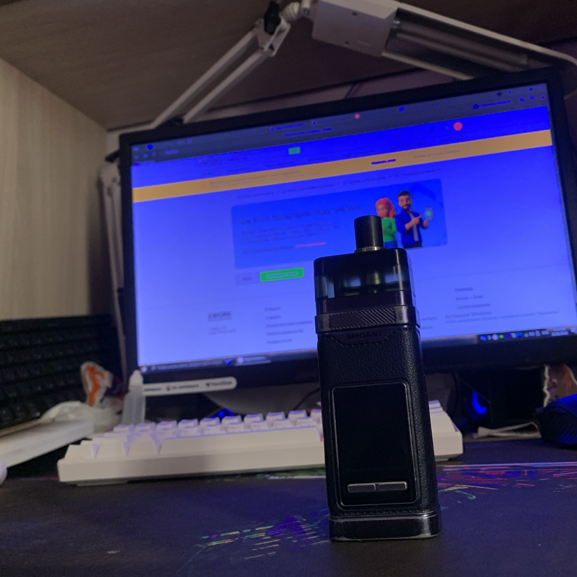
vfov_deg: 52.5
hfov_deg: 52.1
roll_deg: +3.3
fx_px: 585
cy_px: 286
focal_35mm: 31
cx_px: 349
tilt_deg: +11.6
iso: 160
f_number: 1.8
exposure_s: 1/60
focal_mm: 4.25
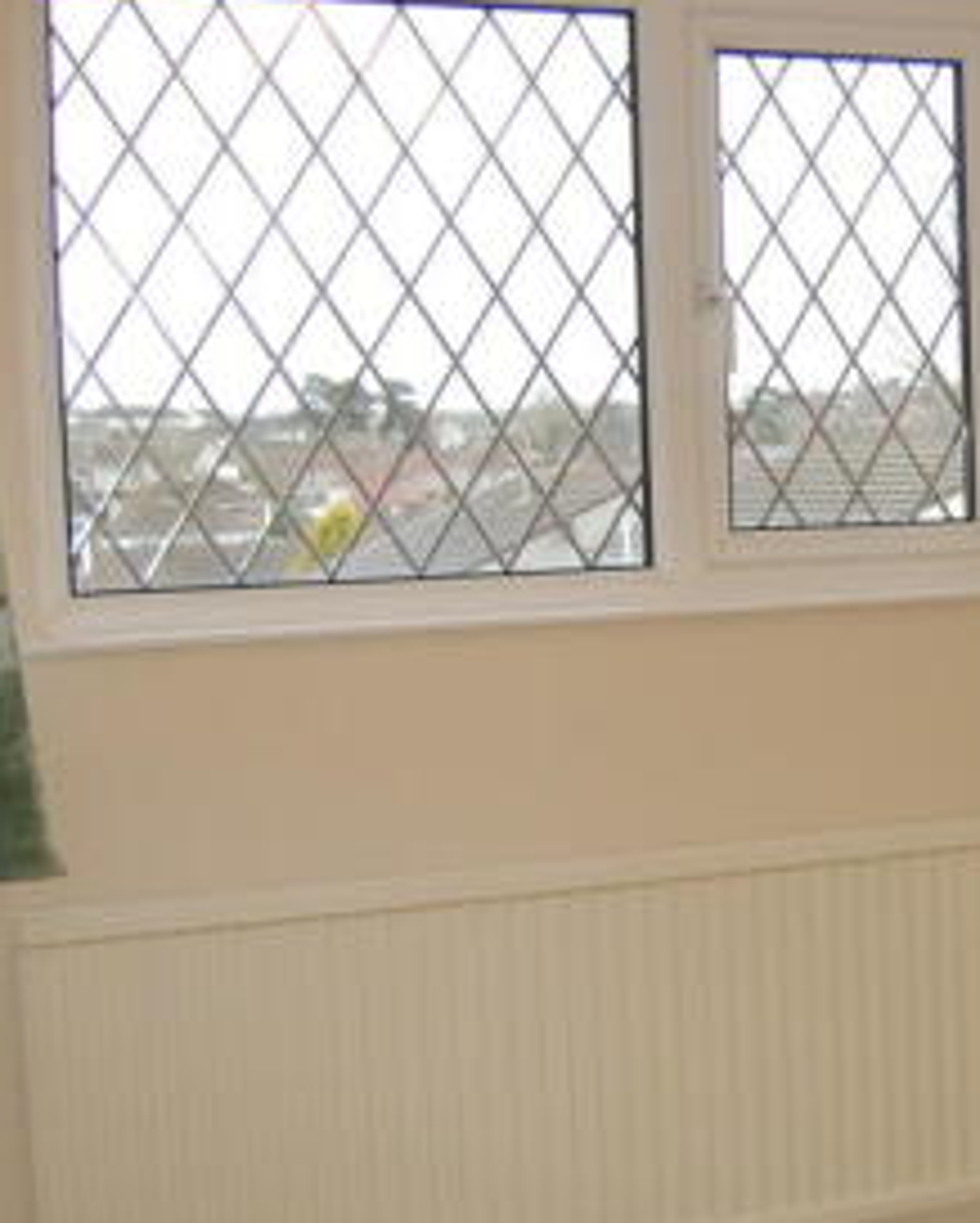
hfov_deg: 24.1
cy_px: 598
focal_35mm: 61
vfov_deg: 30.9
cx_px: 931
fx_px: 2209
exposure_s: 1/60
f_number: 3.5
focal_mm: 18
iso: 400
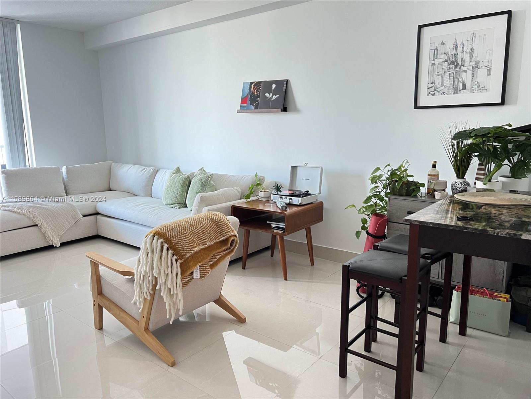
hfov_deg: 67.3
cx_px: 266
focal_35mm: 26
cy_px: 200
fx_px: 399
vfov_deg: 53.1
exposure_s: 1/60
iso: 320
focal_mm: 5.7
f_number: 1.5
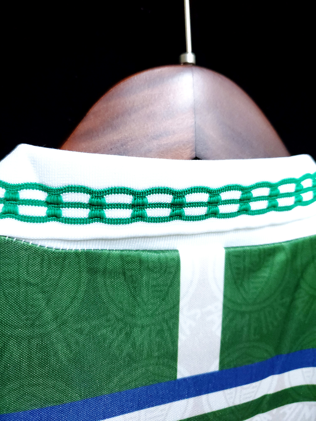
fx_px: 316
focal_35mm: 26
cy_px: 210
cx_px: 158
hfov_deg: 53.1
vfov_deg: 67.3
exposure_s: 1/30
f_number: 1.5
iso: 500
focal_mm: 4.3
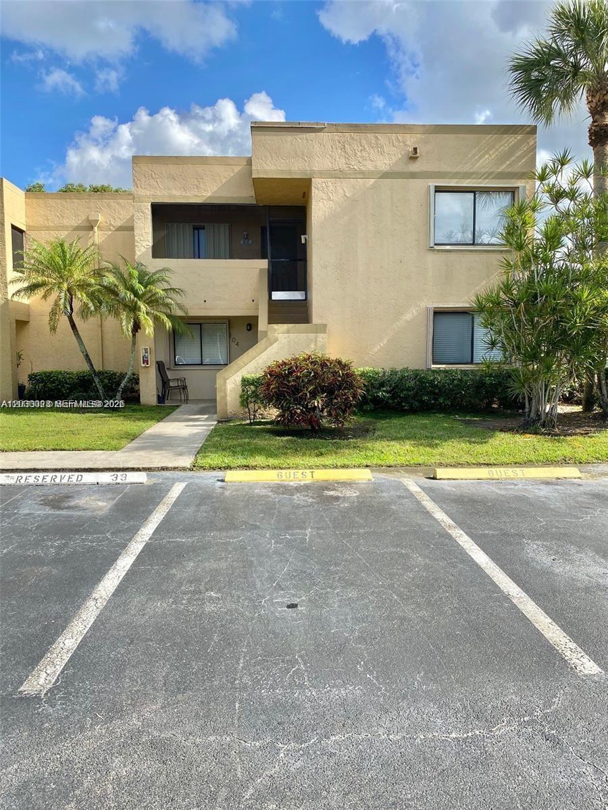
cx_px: 304
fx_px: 609
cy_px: 405
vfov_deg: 67.3
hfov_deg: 53.1
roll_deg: +0.7
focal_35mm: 26
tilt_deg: -3.3
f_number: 1.8
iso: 32
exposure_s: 1/1504
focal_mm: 4.25
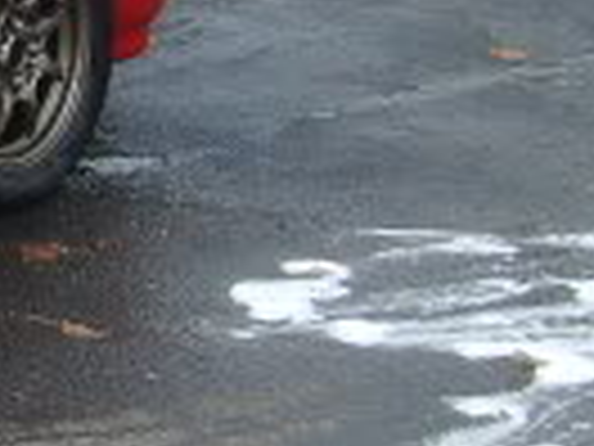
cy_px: 95
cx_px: -734
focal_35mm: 170
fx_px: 2917
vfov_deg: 8.7
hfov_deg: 10.4
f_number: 2.8
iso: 50
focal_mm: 5.8
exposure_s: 1/350
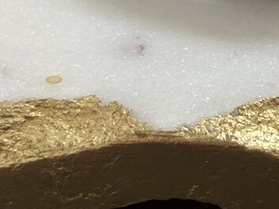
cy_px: -25
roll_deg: -0.5
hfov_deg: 11.0
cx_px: 311
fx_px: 1434
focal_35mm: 178
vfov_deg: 8.3
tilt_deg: -29.4
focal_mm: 5.96
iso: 64
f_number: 1.6
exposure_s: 1/60
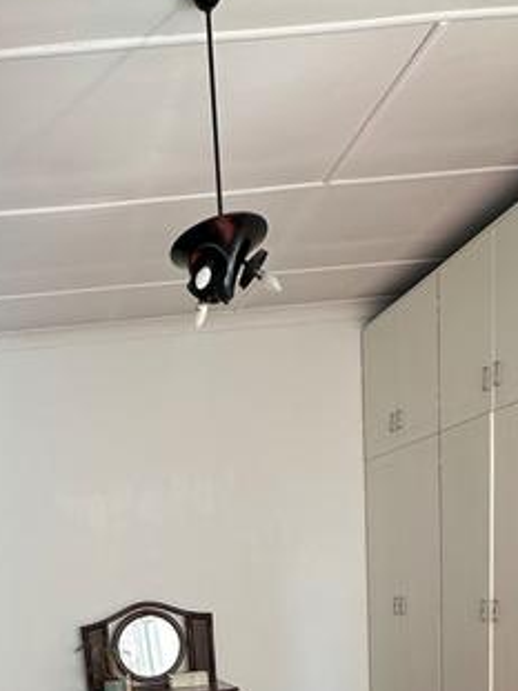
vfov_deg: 42.7
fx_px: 719
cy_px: 722
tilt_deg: -10.2
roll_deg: +4.6
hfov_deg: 37.8
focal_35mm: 36
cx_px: 82
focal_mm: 2.22
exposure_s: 1/99
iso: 40
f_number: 2.2
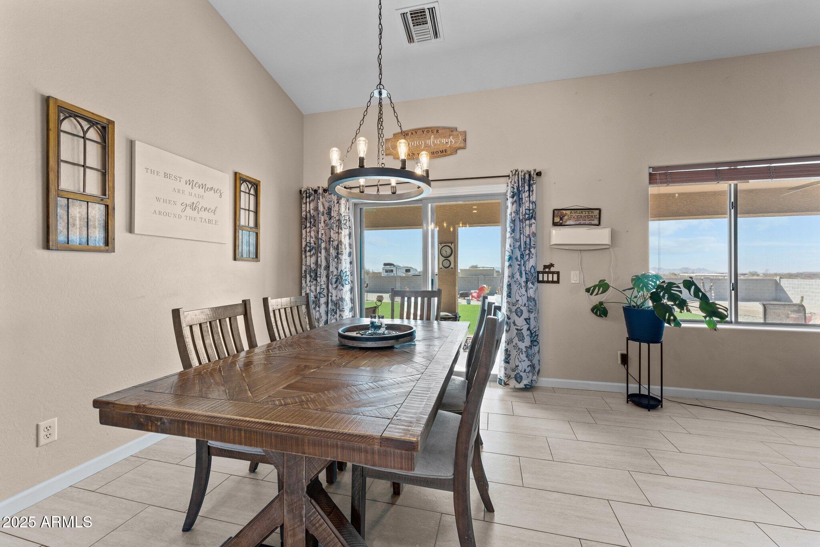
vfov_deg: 81.2
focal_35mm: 14
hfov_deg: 104.3
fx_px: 319
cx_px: 410
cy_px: 274
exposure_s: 1/2.5
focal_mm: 14
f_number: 8
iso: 400
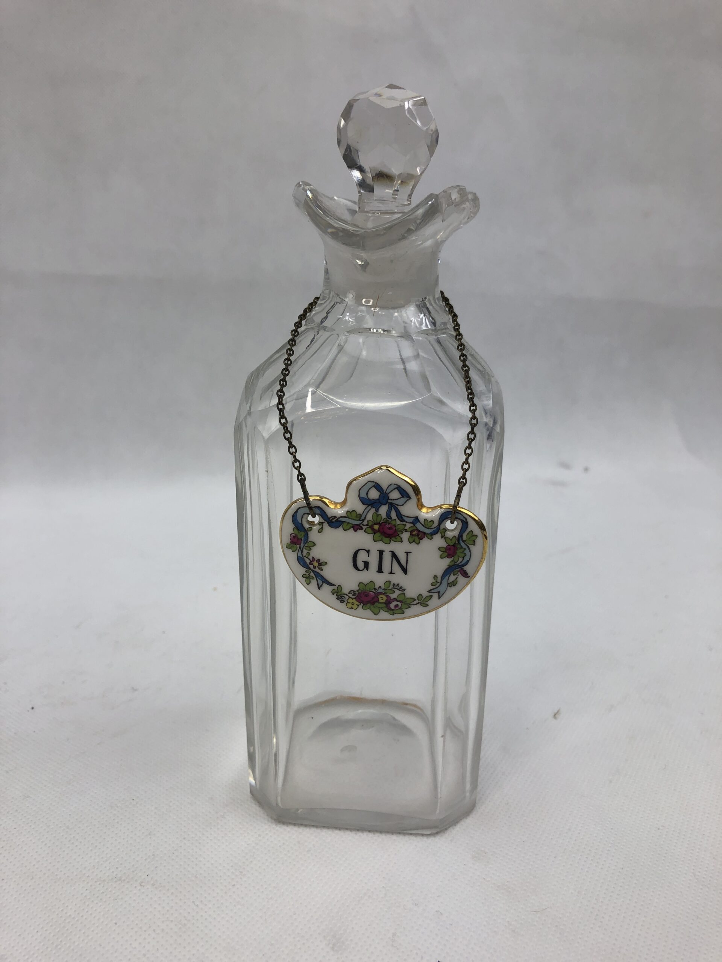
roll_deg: +1.0
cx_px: 361
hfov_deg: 49.7
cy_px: 481
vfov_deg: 63.4
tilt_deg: -16.6
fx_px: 779
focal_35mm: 28
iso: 20
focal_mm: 3.99
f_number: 1.8
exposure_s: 1/148
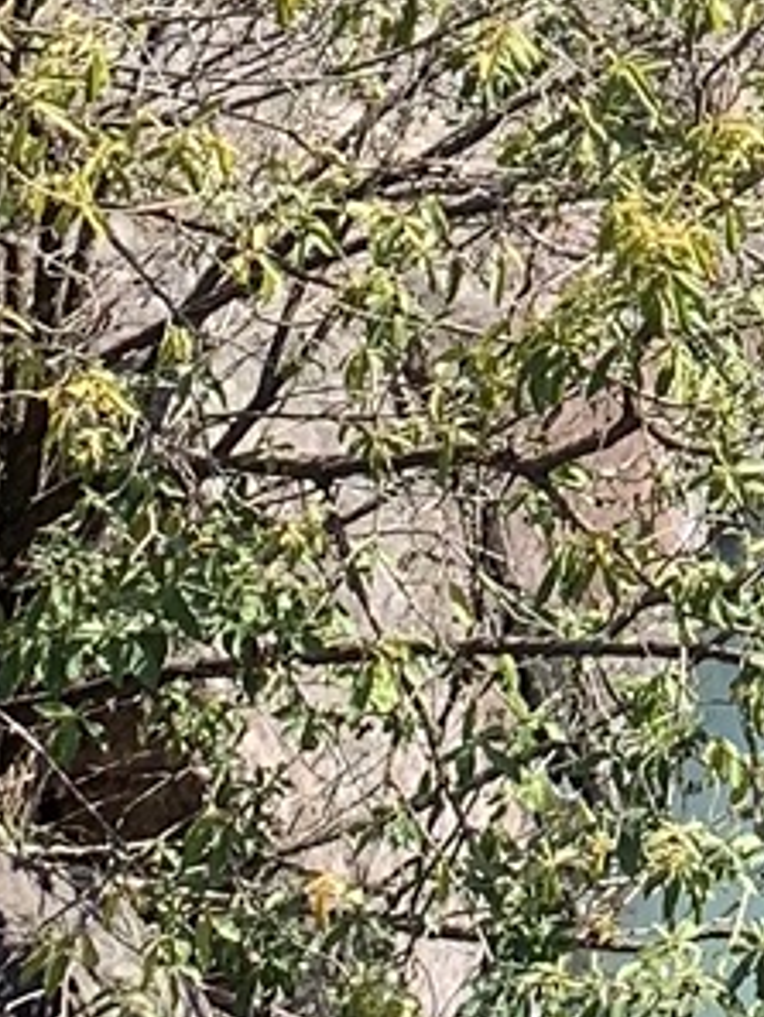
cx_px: 1542
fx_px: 5146
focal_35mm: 175
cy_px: -1270
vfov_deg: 10.1
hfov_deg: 8.1
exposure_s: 1/507
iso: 25
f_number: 1.8
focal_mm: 4.25
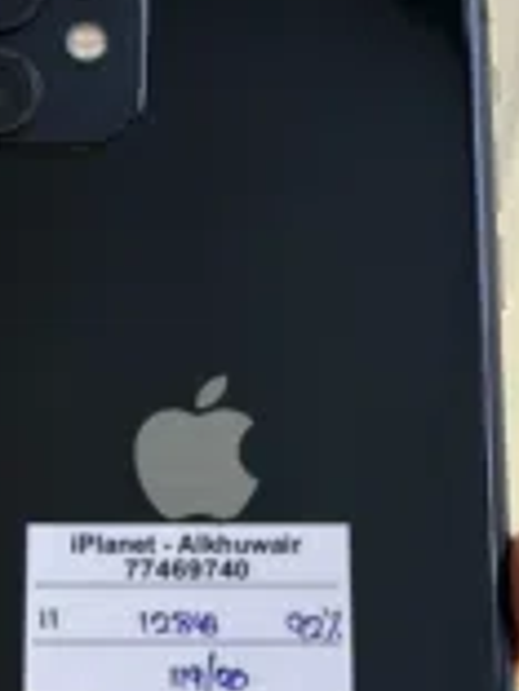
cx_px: 169
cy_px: 372
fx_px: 2459
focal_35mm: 123
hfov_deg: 12.0
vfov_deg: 16.0
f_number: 1.78
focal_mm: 6.76
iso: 100
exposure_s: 1/70
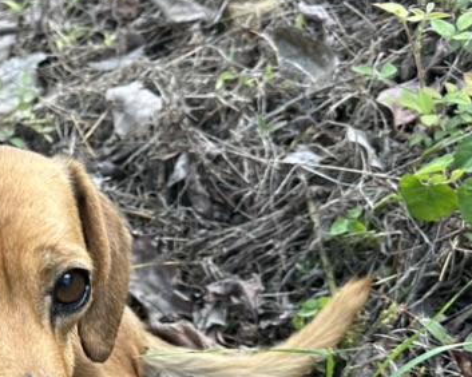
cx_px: -84
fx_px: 949
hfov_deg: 25.3
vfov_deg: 21.9
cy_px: 345
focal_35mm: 68
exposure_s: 1/486
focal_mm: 6.86
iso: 80
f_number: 1.78
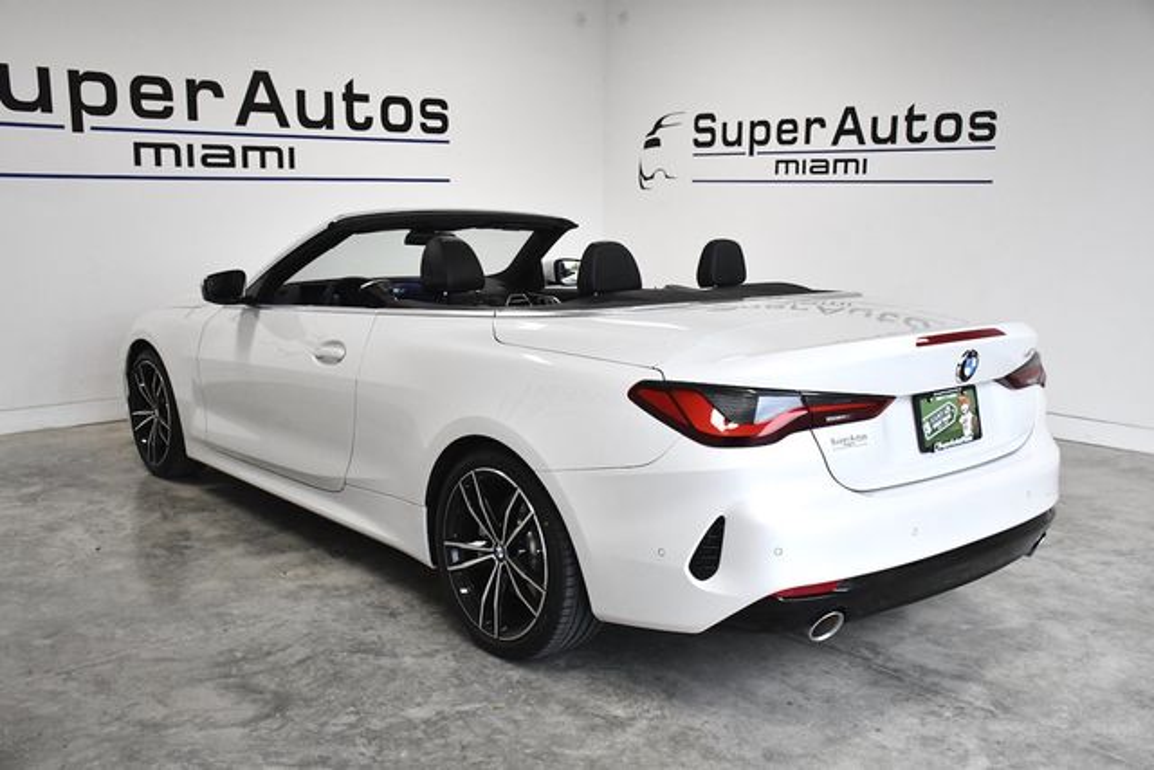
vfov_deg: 38.9
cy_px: 385
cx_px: 577
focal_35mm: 34
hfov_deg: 55.8
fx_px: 1090
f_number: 4.5
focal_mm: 23
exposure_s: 1/2000
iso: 2500
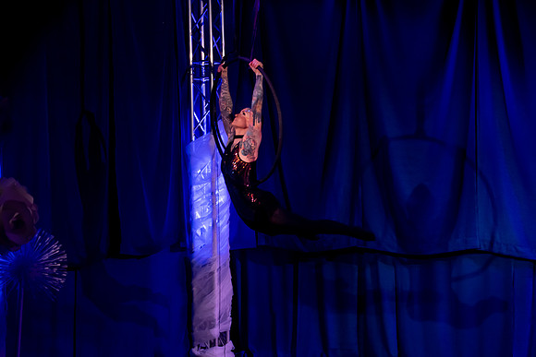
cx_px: 268
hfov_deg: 29.7
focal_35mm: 68
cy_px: 195
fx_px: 1010
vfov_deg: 20.1
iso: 3200
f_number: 2.8
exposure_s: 1/160
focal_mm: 56
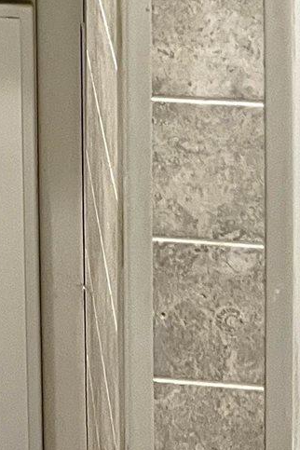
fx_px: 1612
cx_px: -371
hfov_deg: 9.6
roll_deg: +2.9
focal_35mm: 129
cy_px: -463
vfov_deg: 13.5
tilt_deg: -2.9
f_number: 1.5
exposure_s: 1/60
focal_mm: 5.7
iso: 100
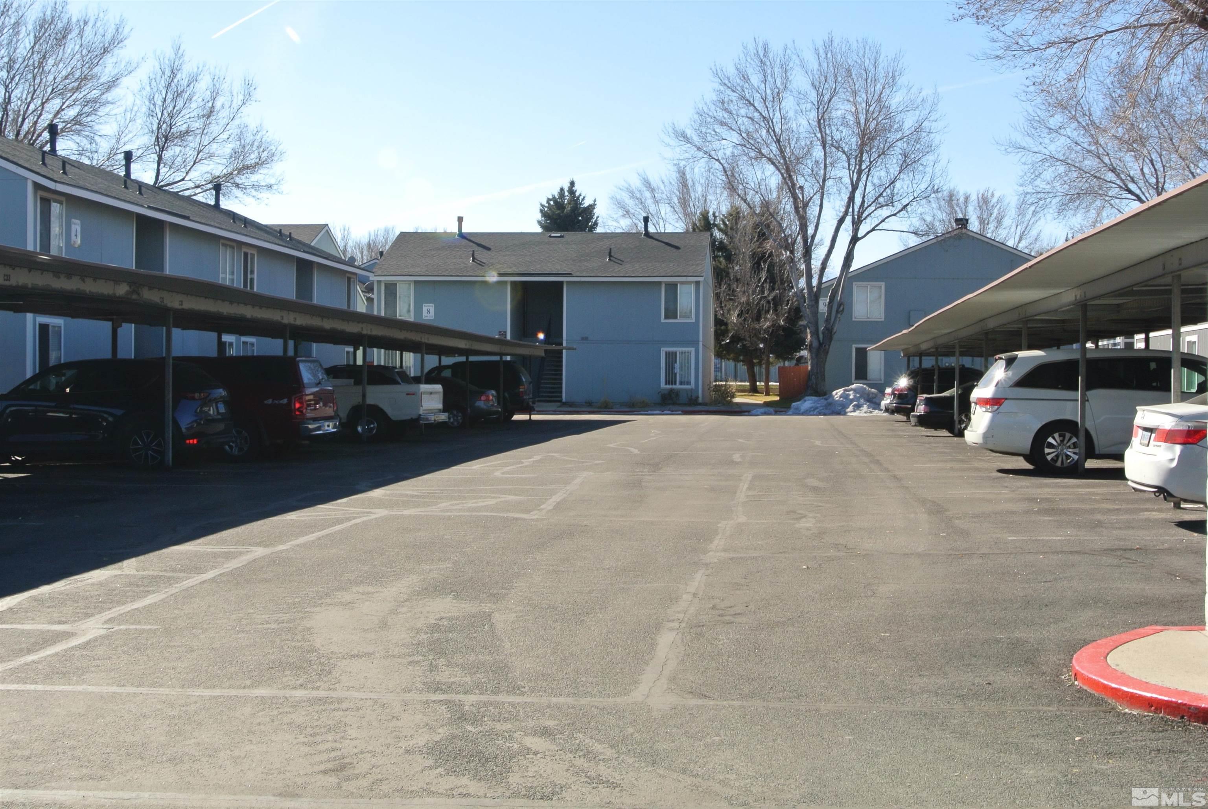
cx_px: 604
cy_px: 404
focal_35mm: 51
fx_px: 1713
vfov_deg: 26.6
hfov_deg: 38.8
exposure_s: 1/60
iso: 100
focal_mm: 18.9
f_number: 13
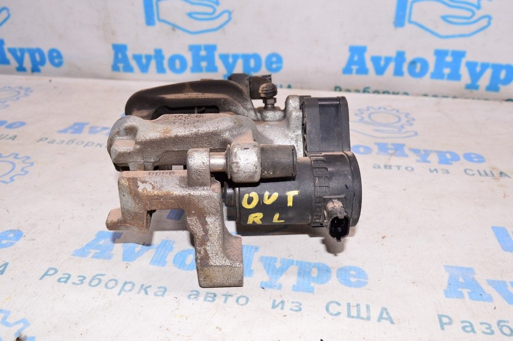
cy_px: 170
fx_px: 470
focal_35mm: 33
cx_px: 256
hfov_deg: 57.3
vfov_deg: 39.9
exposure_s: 1/125
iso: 1600
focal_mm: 22
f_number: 8
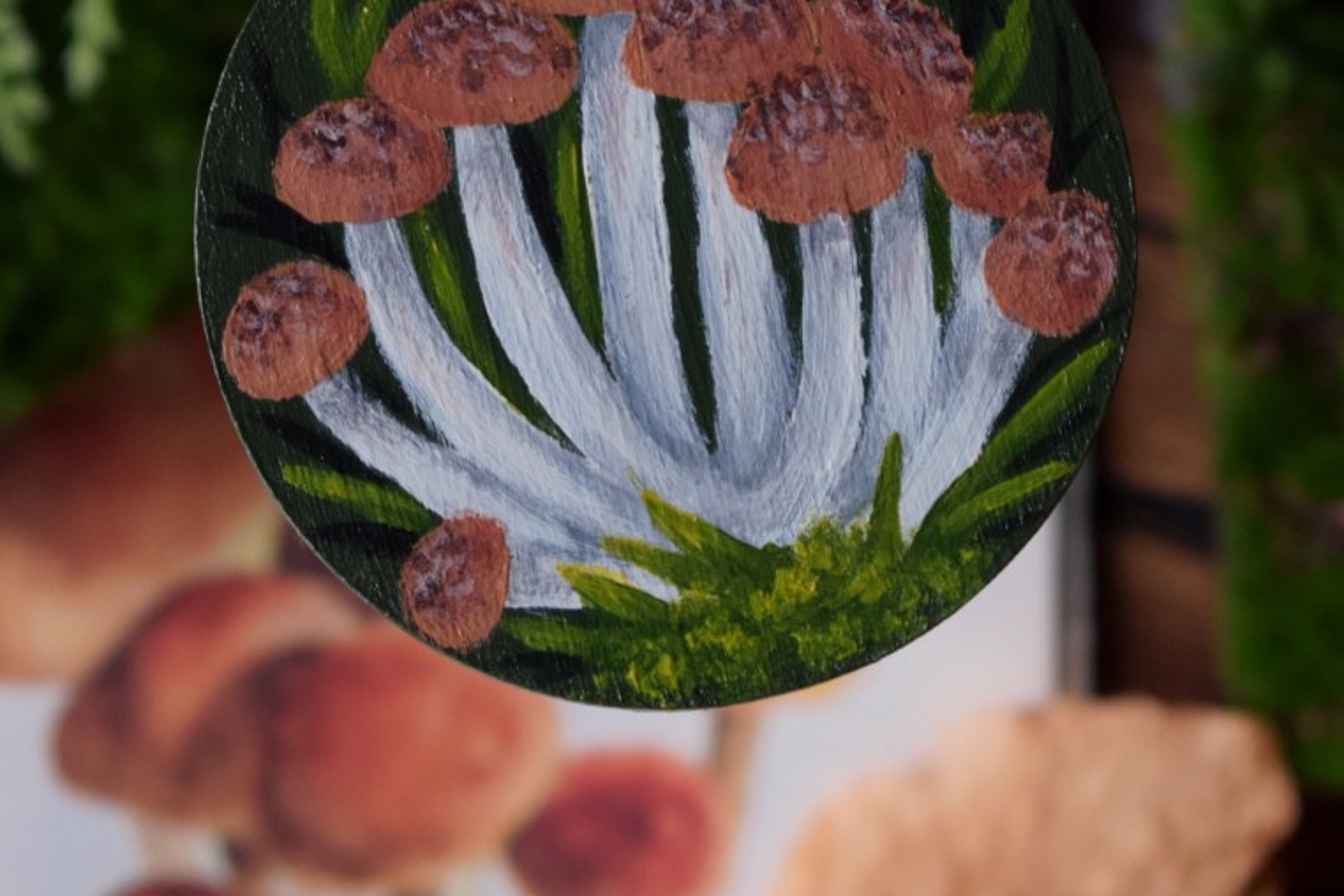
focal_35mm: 125
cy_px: 198
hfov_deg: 16.4
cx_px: 668
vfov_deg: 11.0
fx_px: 4657
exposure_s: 1/60
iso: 1800
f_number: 5.6
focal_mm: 55
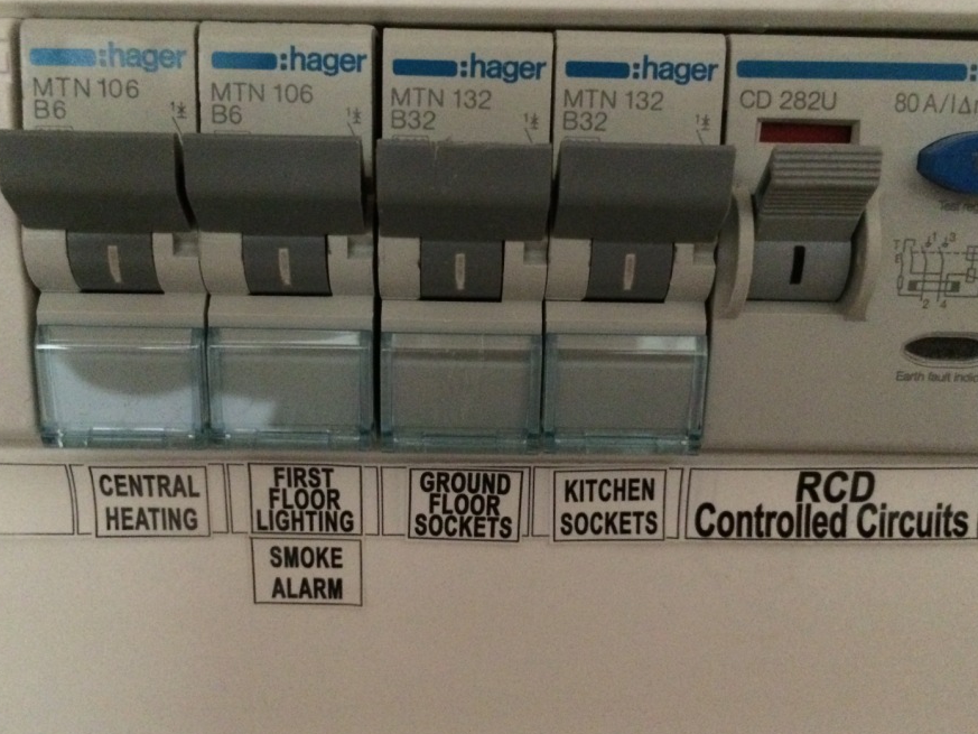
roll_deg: -0.5
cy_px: 373
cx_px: 487
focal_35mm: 34
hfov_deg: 54.0
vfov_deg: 41.8
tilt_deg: -11.1
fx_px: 961
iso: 640
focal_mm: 4.15
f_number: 2.2
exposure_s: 1/15
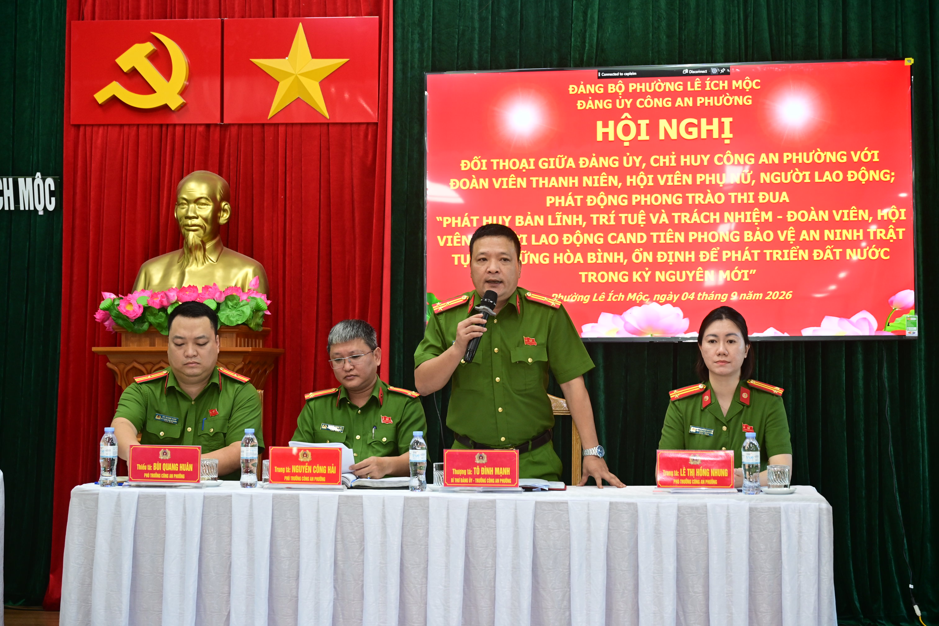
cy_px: 313
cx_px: 470
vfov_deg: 23.4
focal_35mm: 58
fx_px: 1513
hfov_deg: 34.5
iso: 1250
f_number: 4
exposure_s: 1/125
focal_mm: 58
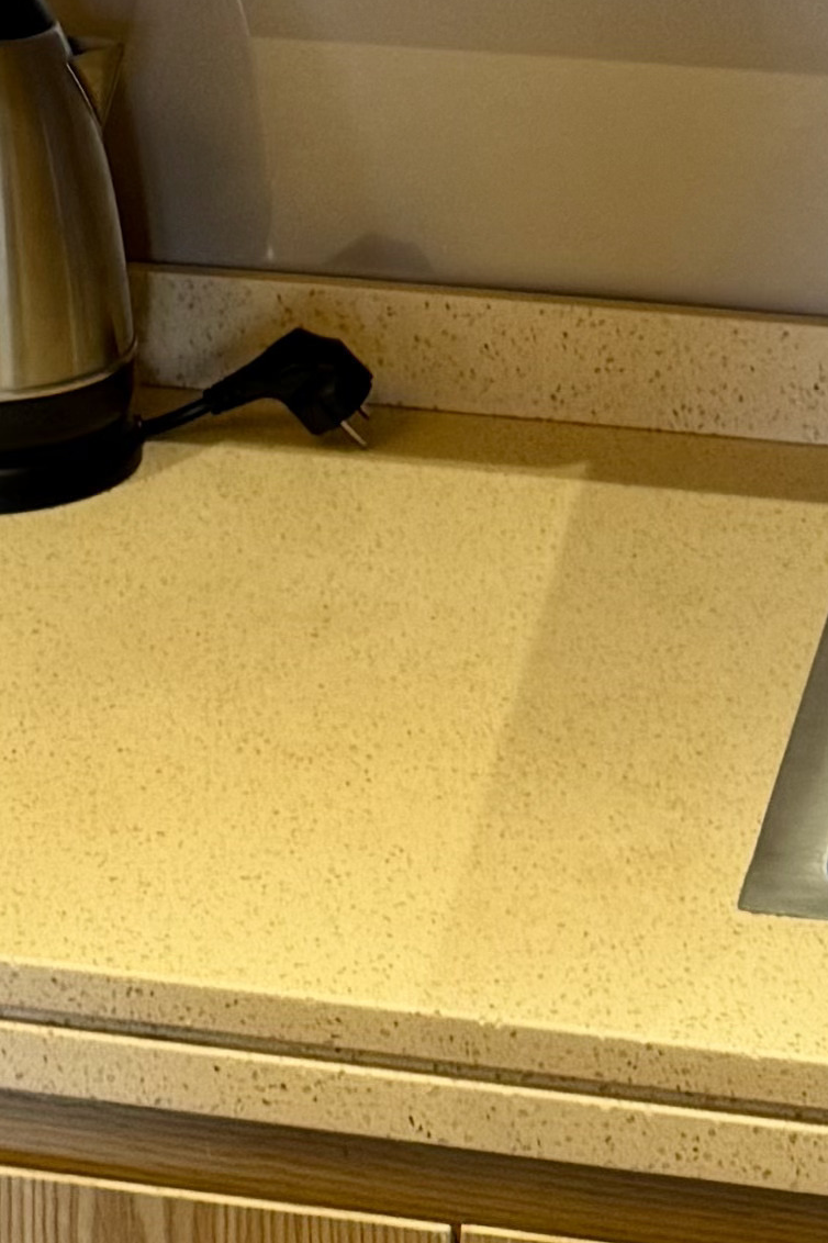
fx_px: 4349
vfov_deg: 14.9
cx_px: -2
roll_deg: +0.5
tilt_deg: -2.1
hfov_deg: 10.8
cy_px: -691
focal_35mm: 126
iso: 160
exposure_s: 1/50
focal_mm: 6.76
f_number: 1.78
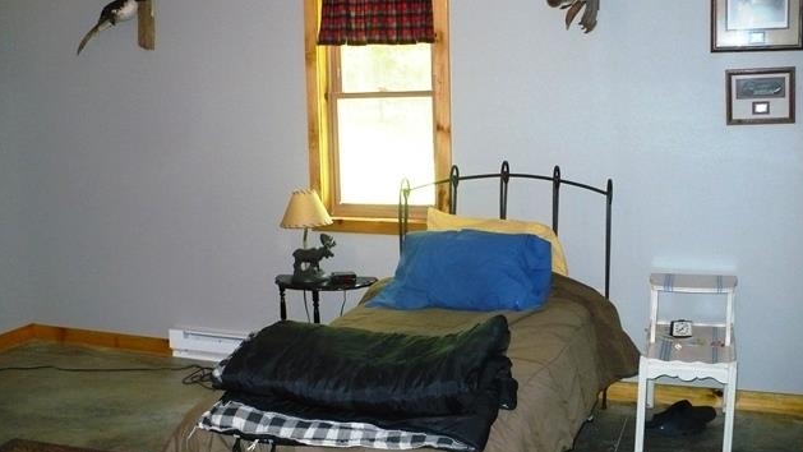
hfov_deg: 49.4
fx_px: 873
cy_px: 255
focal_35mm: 41
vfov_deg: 29.0
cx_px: 406
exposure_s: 1/30
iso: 400
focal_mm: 6.1
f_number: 2.8
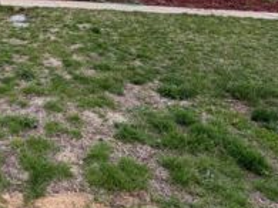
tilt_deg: -7.4
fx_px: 369
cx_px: -36
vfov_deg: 29.3
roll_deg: -0.8
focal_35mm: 46
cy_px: -3
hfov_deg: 34.8
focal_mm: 2.22
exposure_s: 1/222
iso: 40
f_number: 2.2
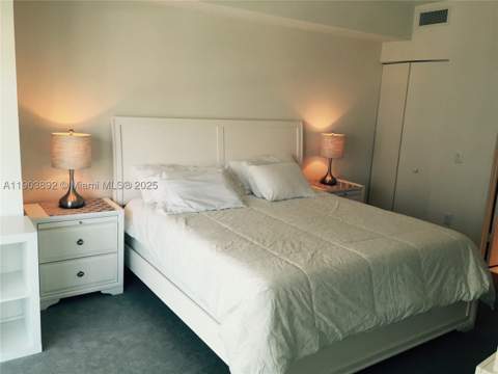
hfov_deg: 61.7
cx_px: 249
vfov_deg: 48.2
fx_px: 417
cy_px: 187
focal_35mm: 29
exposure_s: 1/40
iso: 32
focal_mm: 4.15
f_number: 2.2
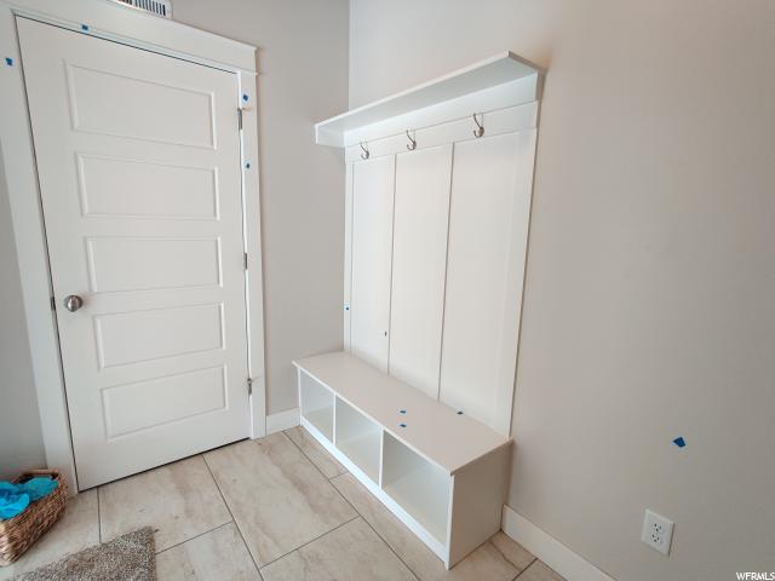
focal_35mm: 13
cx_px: 388
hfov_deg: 106.2
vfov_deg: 89.9
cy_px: 290
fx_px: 291
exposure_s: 1/60
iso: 400
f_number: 2.2
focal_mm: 2.25
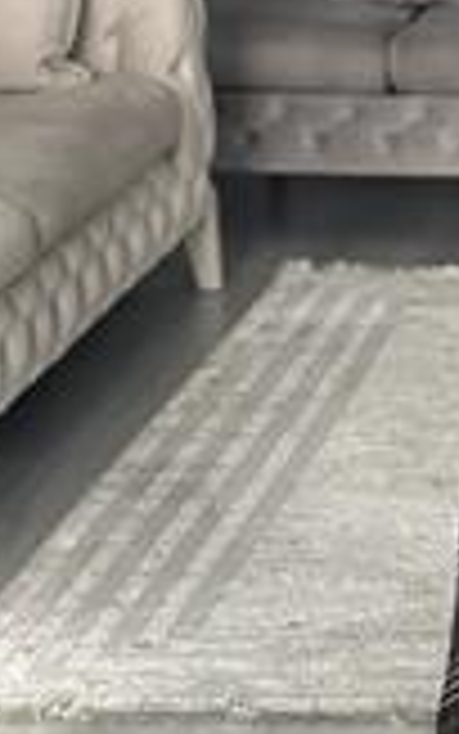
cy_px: -14
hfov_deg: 8.1
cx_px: 675
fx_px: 3160
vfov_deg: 13.1
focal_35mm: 158
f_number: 1.78
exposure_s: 1/42
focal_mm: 6.86
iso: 400
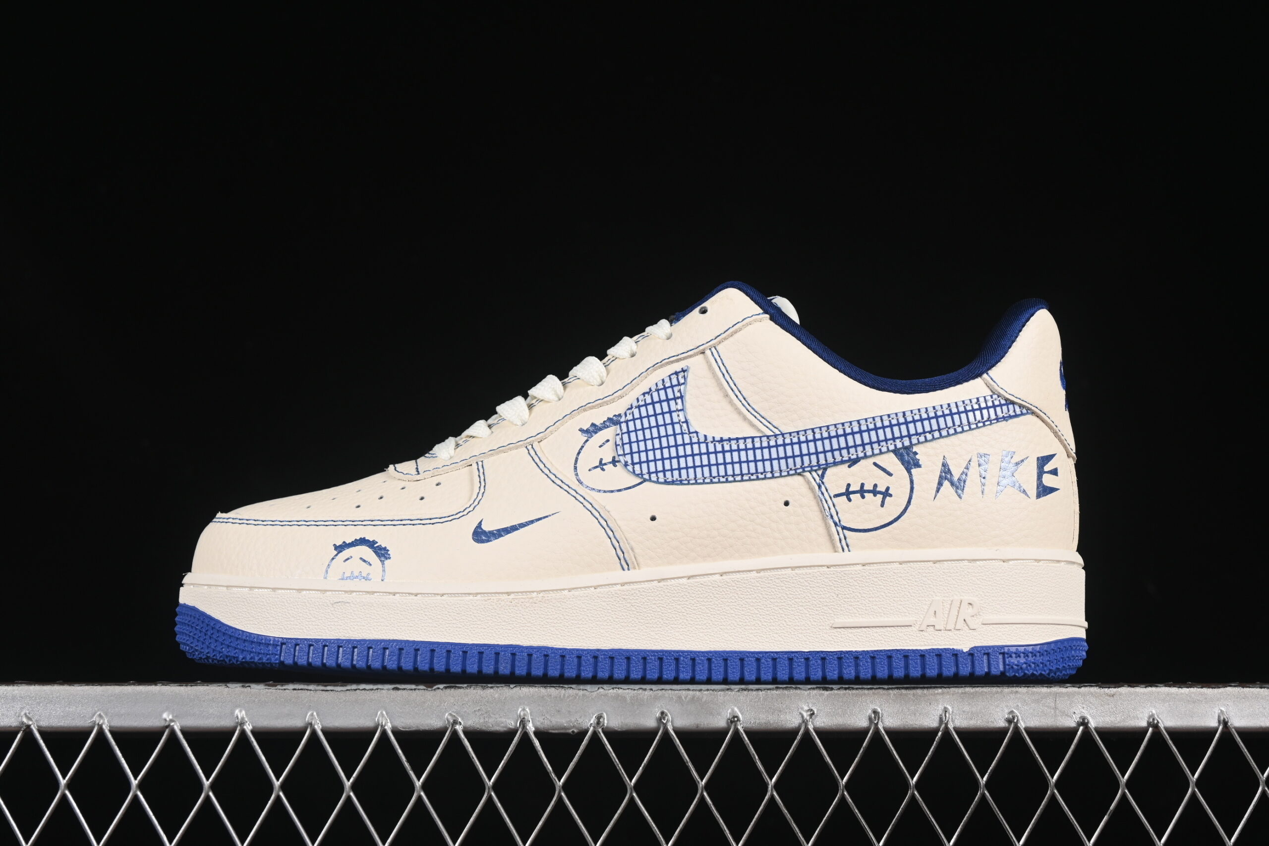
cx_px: 634
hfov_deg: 27.0
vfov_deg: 18.2
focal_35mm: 75
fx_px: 2644
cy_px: 423
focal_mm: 50
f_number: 8
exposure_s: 1/80
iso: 160
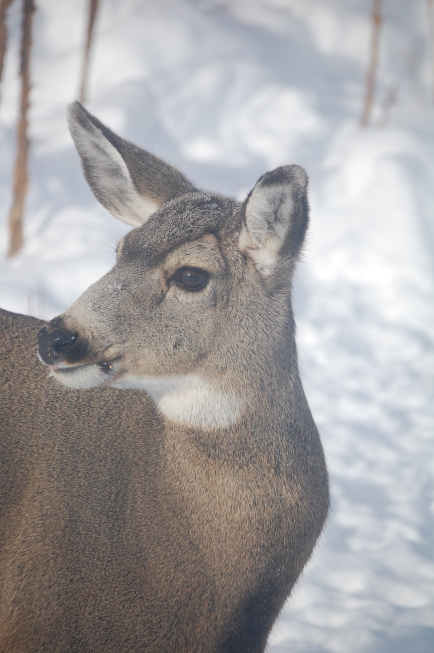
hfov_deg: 5.9
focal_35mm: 232
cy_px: 326
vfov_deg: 8.9
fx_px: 4212
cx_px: 217
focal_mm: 155
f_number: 5.6
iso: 360
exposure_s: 1/2000
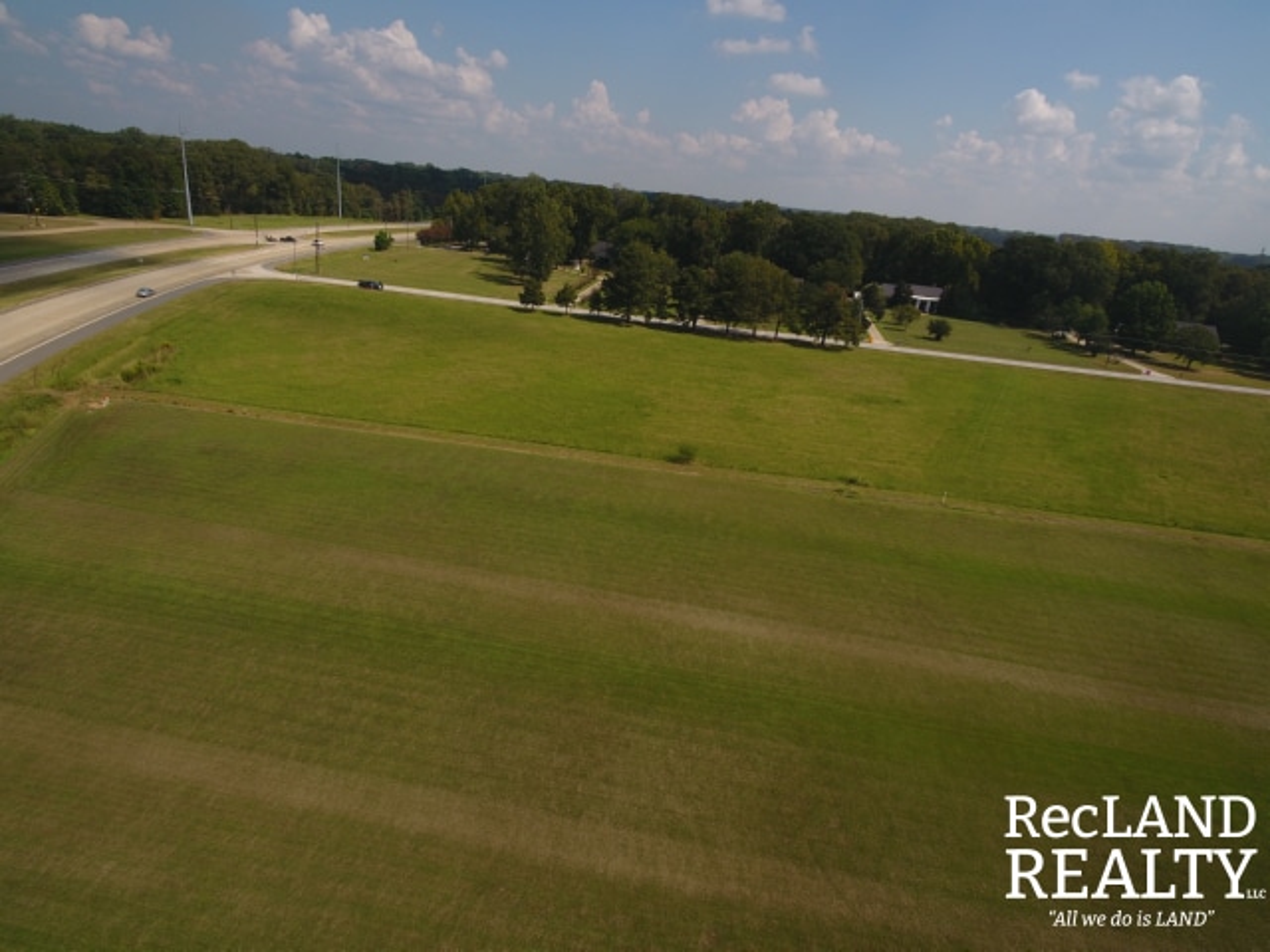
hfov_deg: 81.7
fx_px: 734
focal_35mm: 20
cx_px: 635
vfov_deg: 66.0
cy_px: 476
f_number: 2.8
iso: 100
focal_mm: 3.61
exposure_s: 1/1186
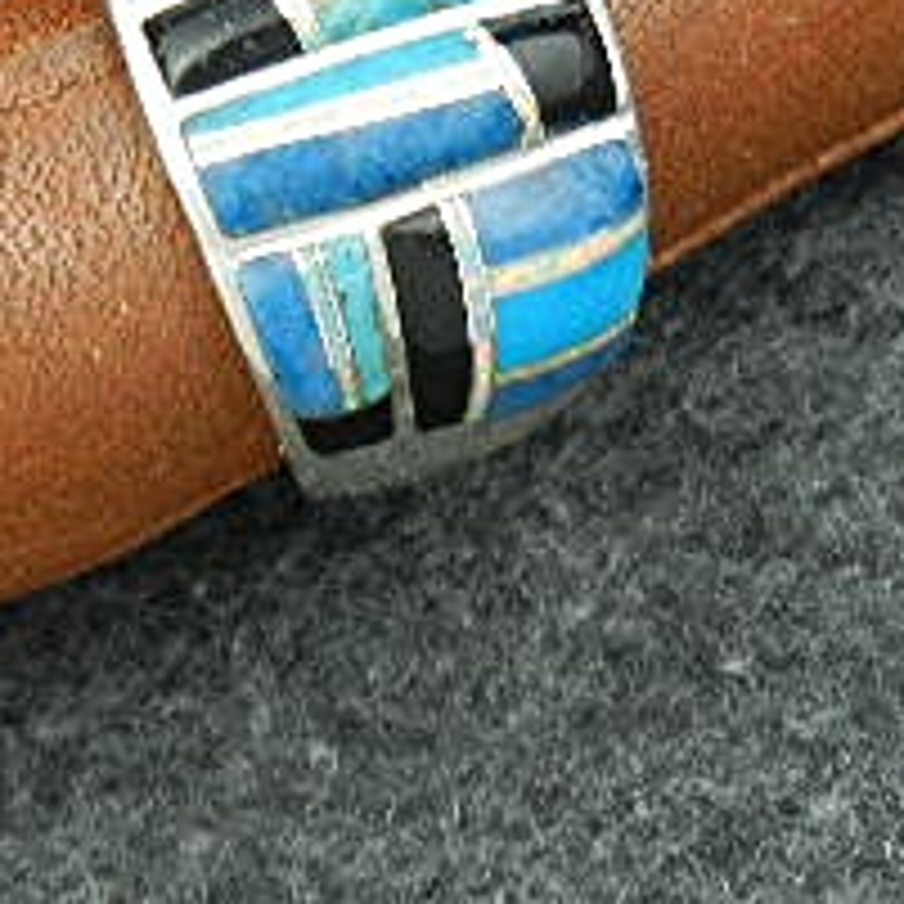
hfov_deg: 7.0
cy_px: 301
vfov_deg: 7.0
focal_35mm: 251
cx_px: 319
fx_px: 7416
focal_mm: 16
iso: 200
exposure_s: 1/4.1
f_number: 4.4
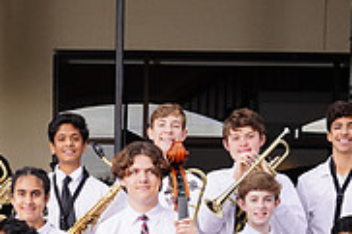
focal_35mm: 102
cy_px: 366
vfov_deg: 12.6
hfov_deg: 19.9
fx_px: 996
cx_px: 103
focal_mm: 32
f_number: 6.3
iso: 200
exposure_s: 1/200
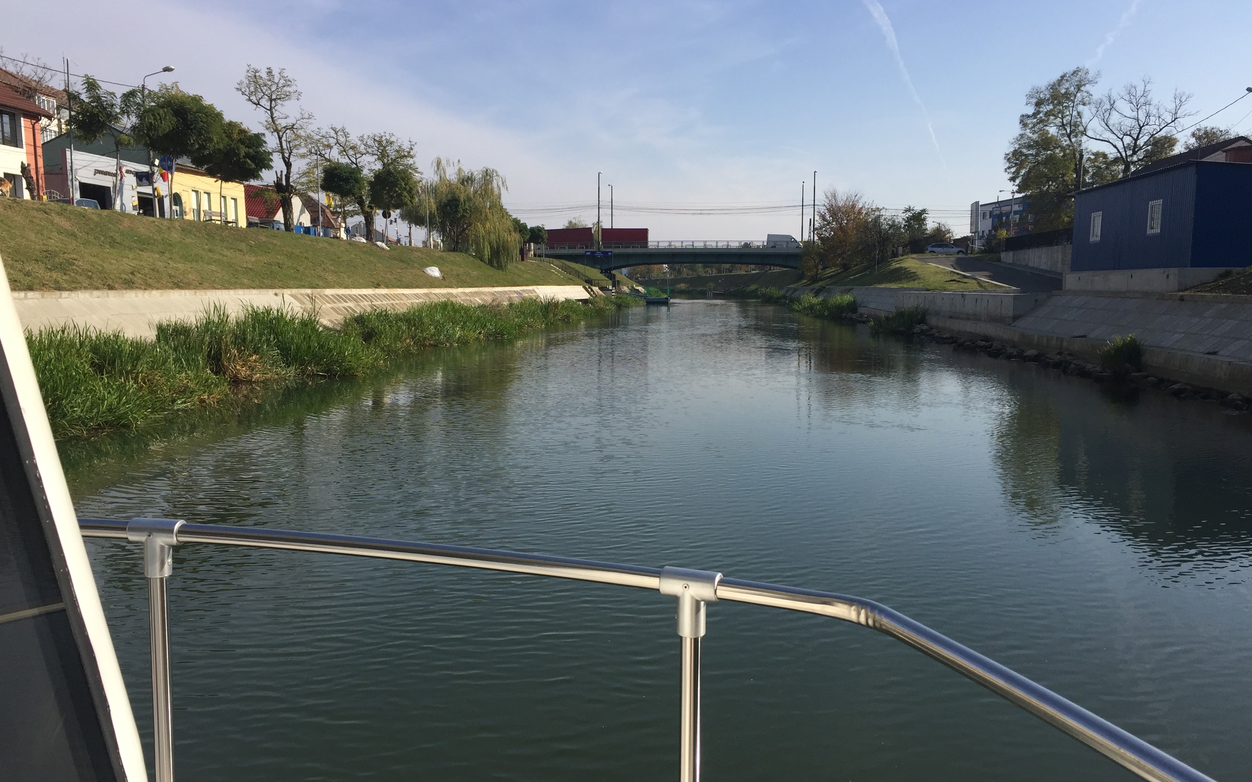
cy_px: 448
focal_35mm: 31
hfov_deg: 61.2
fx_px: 1058
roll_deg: +0.4
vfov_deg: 40.5
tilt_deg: -9.1
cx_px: 630
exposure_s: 1/2198
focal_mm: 4.15
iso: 32
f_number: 2.2
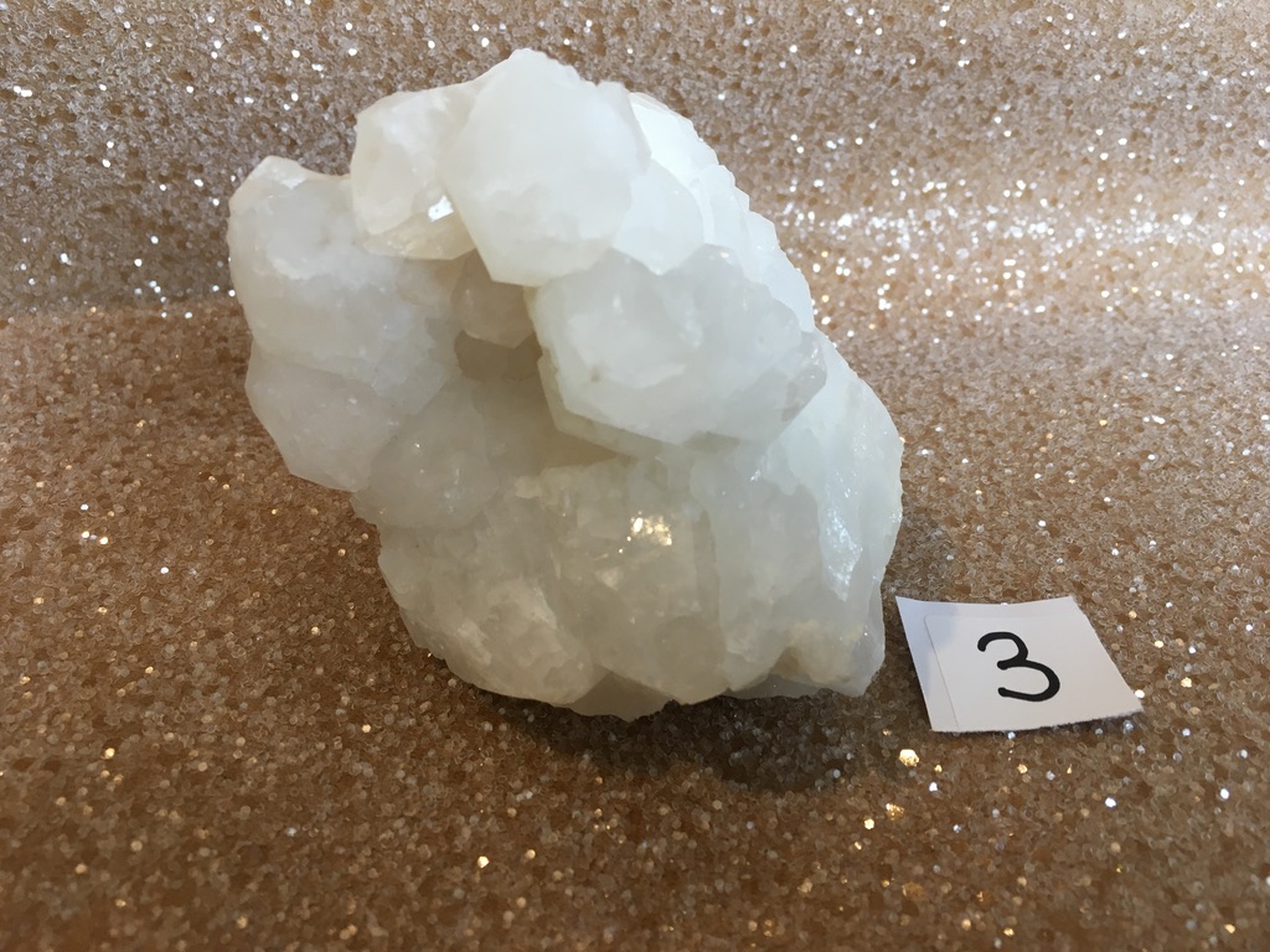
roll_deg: -3.1
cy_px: 476
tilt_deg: -31.3
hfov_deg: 61.7
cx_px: 635
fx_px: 1064
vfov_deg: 48.2
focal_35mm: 29
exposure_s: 1/33
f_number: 2.2
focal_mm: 4.15
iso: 64
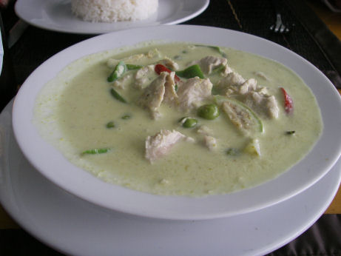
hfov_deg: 49.0
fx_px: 374
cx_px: 170
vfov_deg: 37.7
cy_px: 128
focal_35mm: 38
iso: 160
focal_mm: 6.3
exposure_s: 1/50
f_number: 3.3
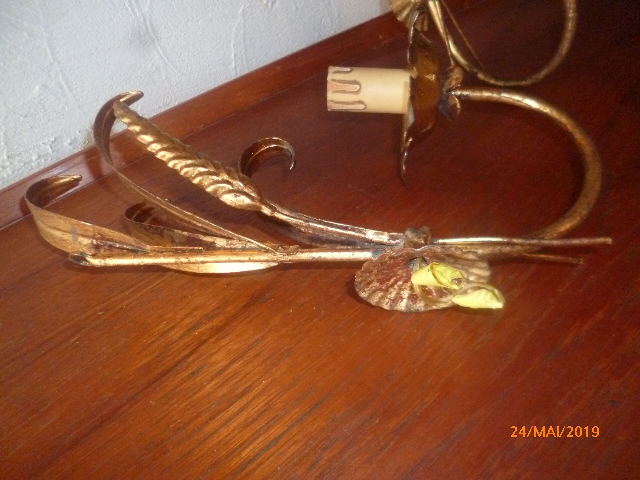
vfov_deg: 56.8
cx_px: 320
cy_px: 240
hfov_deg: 71.6
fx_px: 444
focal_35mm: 24
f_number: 2.5
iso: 400
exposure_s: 1/60
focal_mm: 4.3
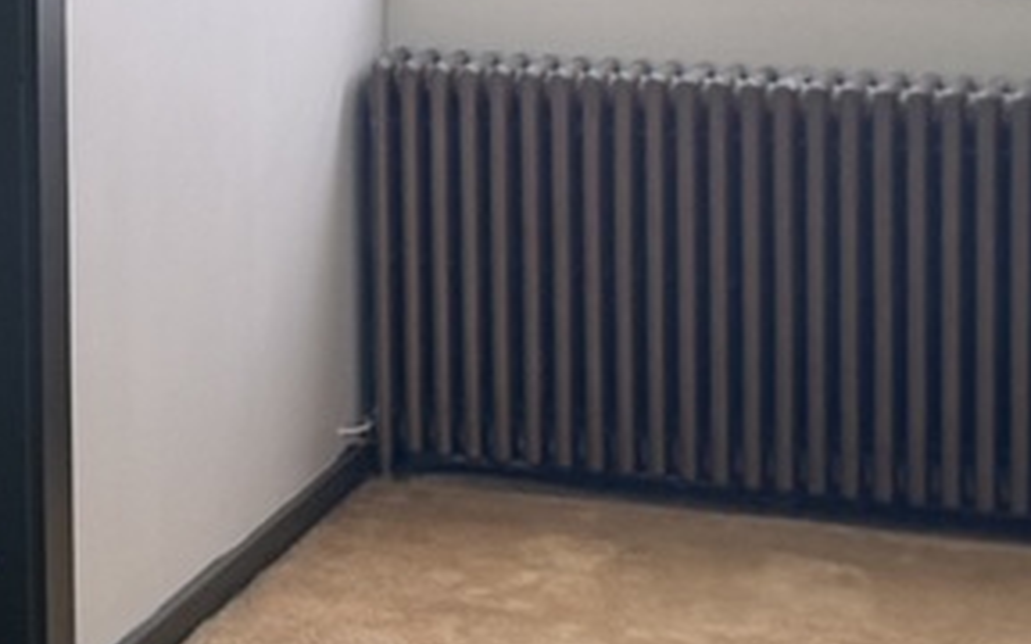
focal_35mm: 127
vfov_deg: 10.1
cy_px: -179
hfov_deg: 15.8
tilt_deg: -6.7
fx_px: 3568
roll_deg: +1.3
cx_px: -222
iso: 250
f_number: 1.78
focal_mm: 6.76
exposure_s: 1/60
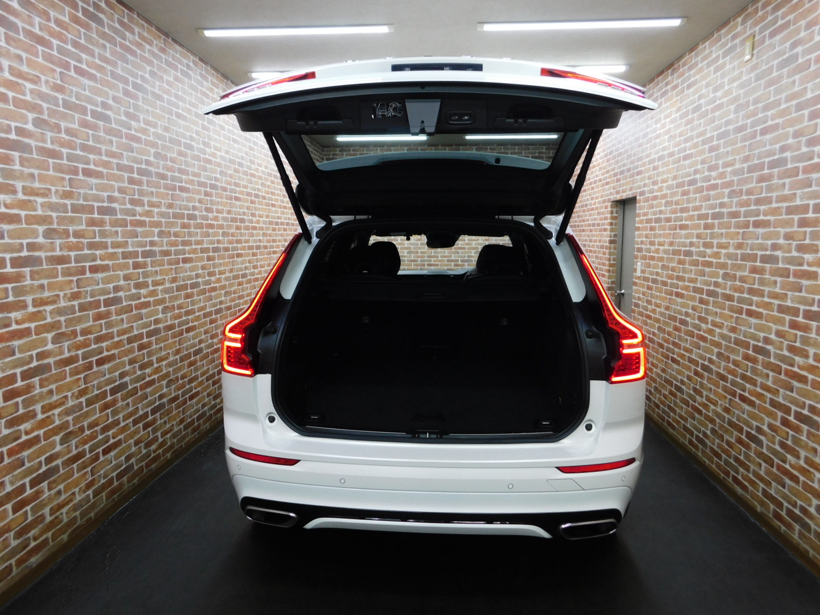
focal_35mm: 23
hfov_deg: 73.9
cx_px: 410
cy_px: 308
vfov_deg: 58.9
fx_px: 545
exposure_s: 1/30
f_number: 3
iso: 160
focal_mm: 4
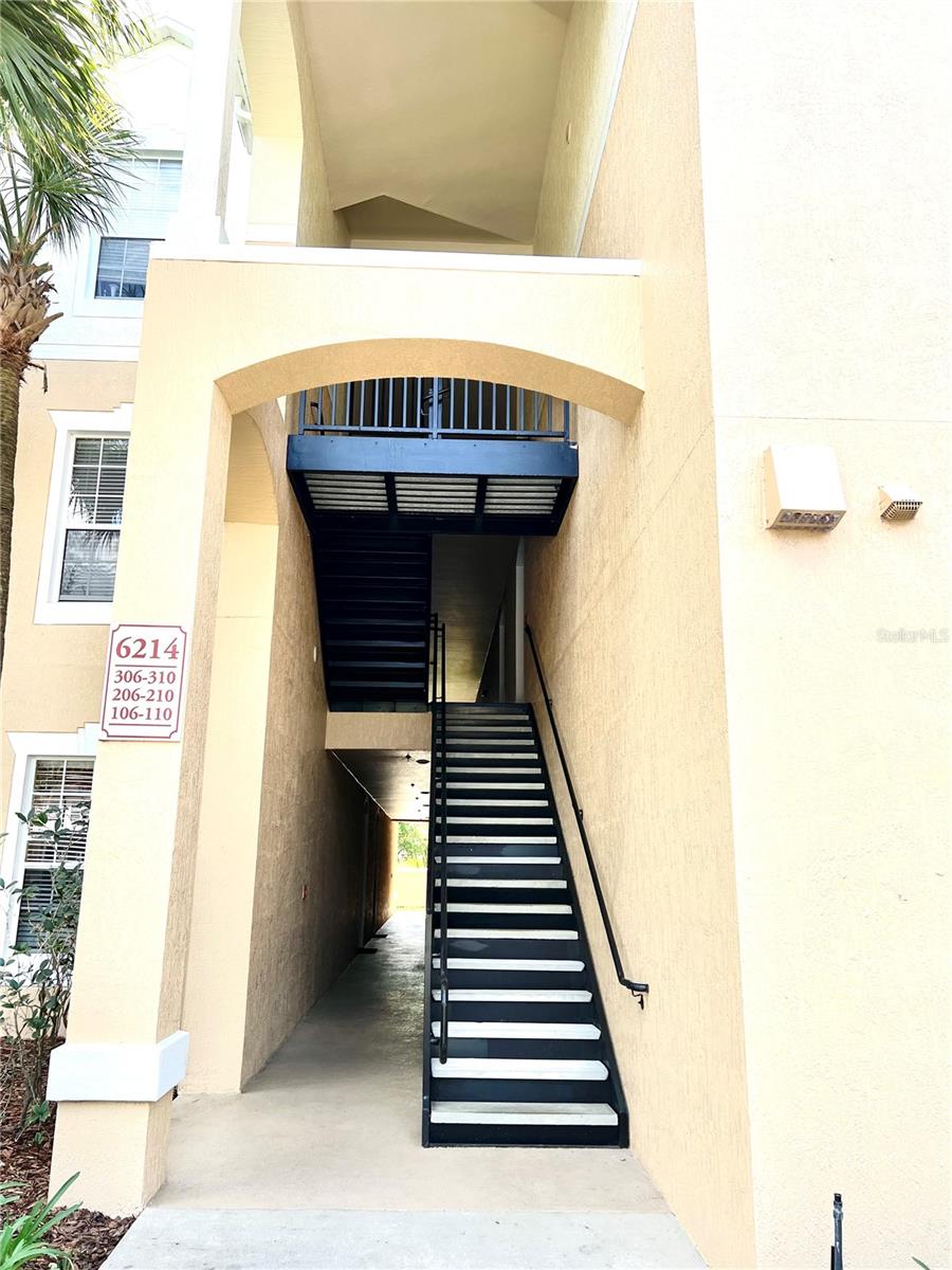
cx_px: 476
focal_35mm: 26
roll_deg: -1.6
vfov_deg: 67.3
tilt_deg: +11.3
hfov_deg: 53.1
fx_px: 953
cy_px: 635
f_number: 1.5
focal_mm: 5.7
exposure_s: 1/827
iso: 50
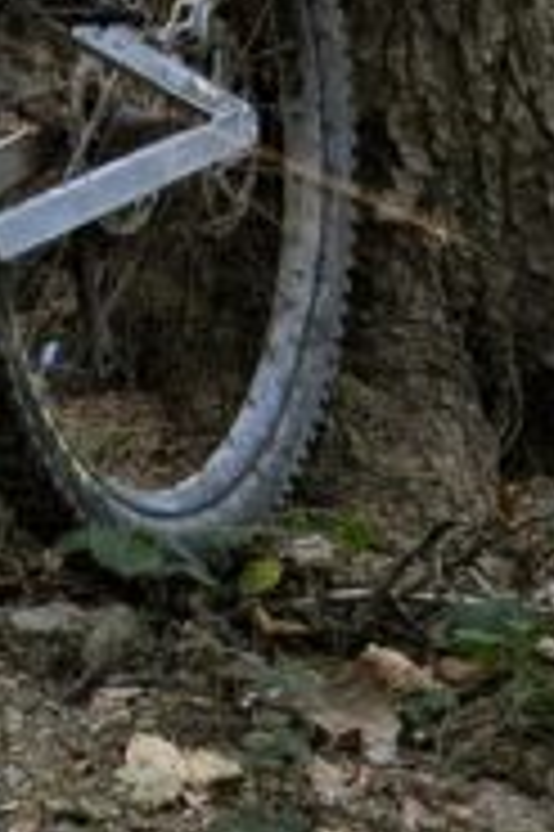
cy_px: -315
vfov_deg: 13.6
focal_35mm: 144
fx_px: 3330
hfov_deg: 9.2
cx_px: -295
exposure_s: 1/100
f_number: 1.89
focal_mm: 5.43
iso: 67
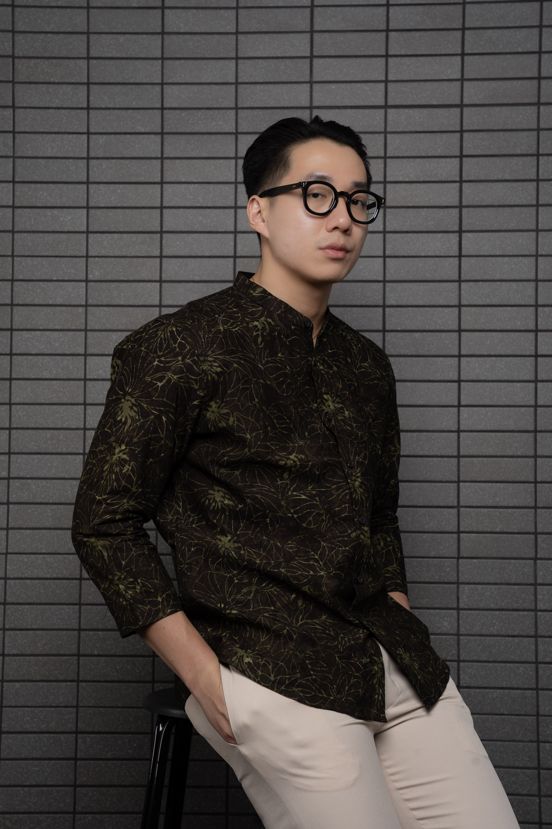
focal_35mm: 64
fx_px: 1465
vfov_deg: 31.6
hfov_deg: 21.3
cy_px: 414
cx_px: 276
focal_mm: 63.7
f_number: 8
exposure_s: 1/125
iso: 200
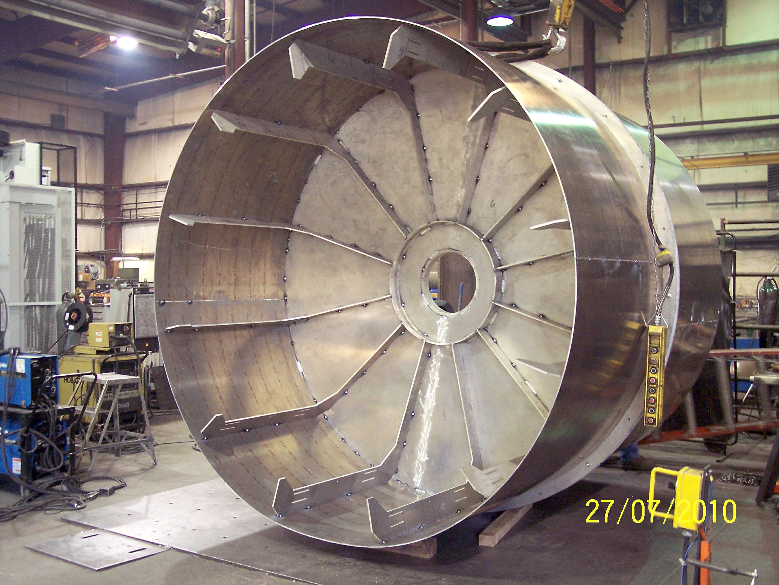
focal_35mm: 39
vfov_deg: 36.8
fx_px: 878
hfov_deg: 47.9
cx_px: 390
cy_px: 292
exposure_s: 1/10
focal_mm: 8
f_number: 3.4
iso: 200
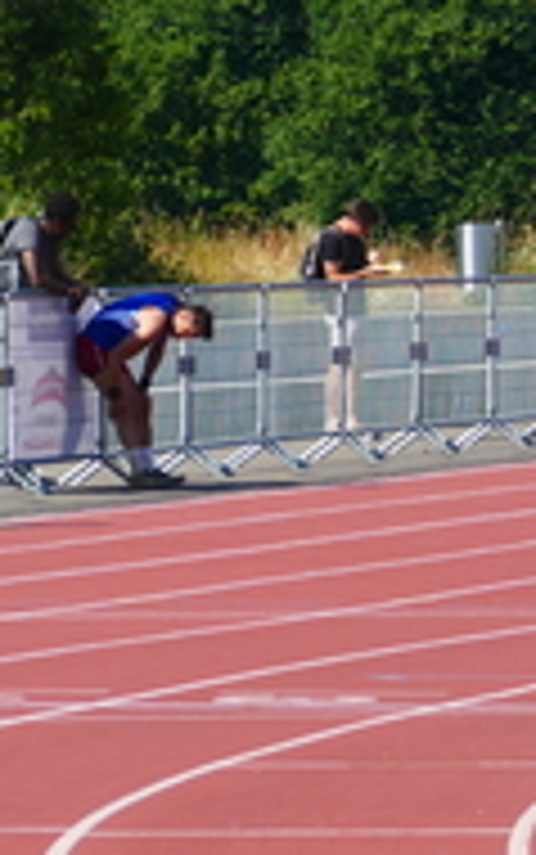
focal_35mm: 507
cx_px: 1122
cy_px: 603
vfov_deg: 4.1
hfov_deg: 2.6
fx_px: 11832
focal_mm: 63.88
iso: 125
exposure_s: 1/800
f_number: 4
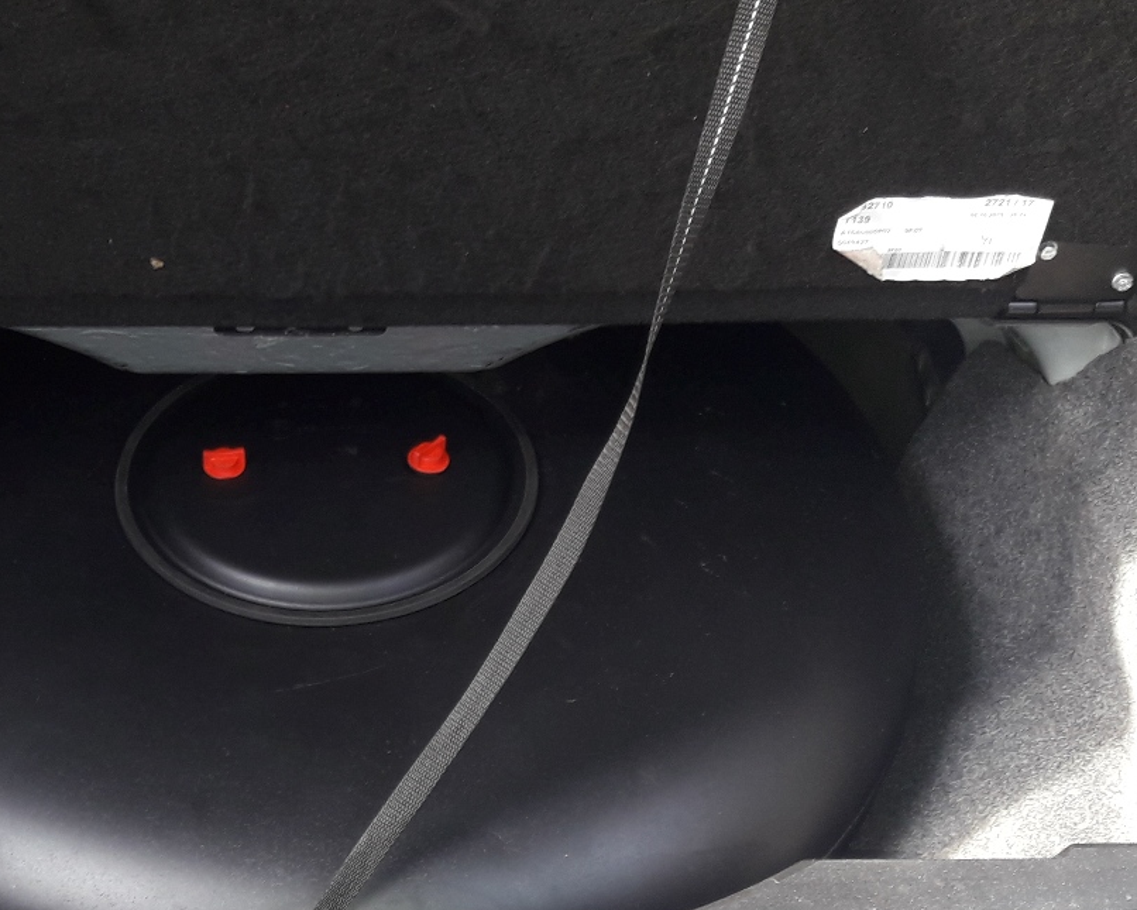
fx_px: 1885
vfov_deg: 26.8
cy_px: 693
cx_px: 362
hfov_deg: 33.2
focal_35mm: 56
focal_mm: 3.7
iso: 64
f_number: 1.9
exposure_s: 1/33
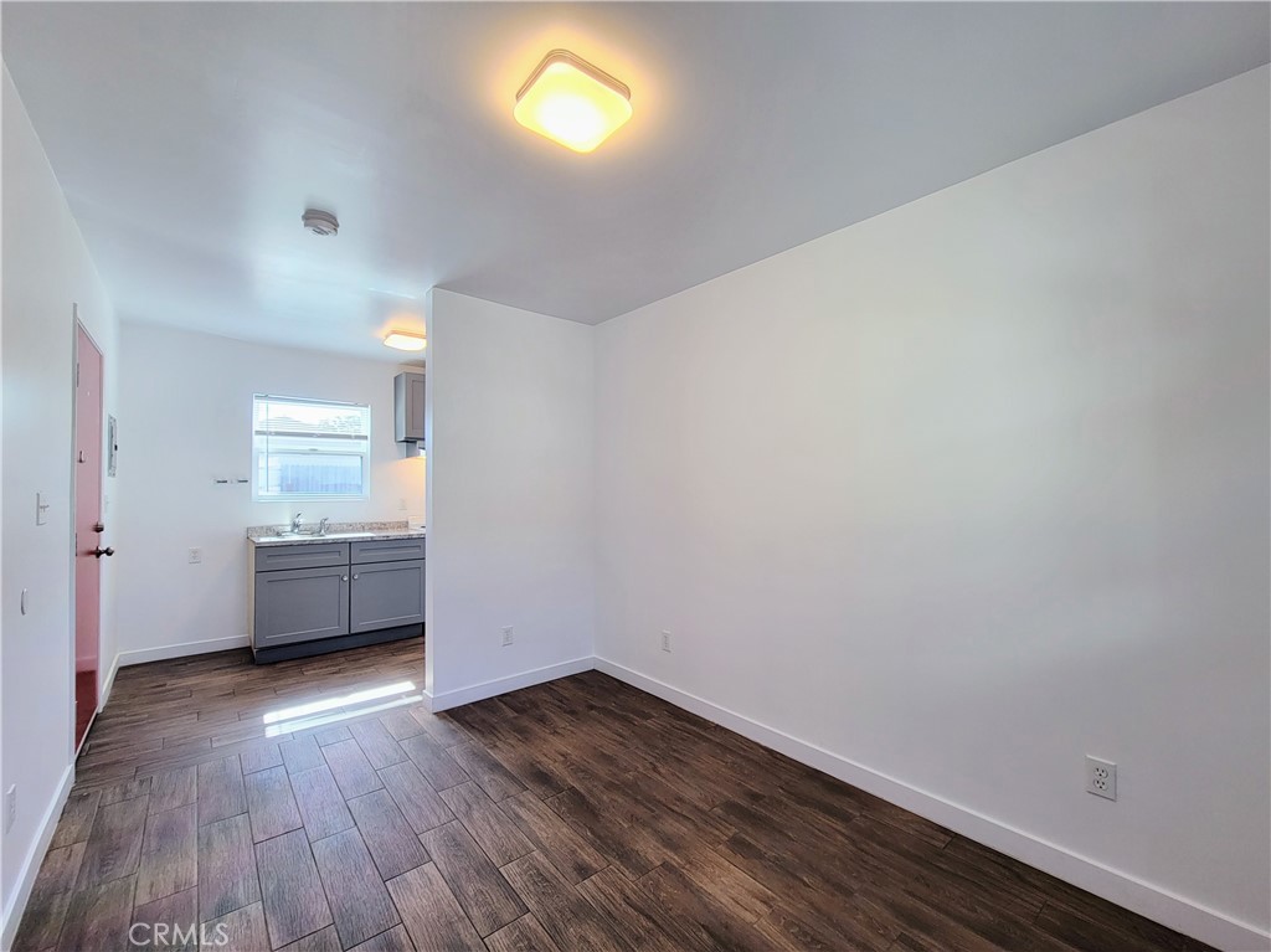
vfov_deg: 89.9
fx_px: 477
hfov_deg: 106.2
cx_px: 636
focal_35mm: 13
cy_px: 476
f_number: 2.2
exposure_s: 1/60
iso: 64
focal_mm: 2.2
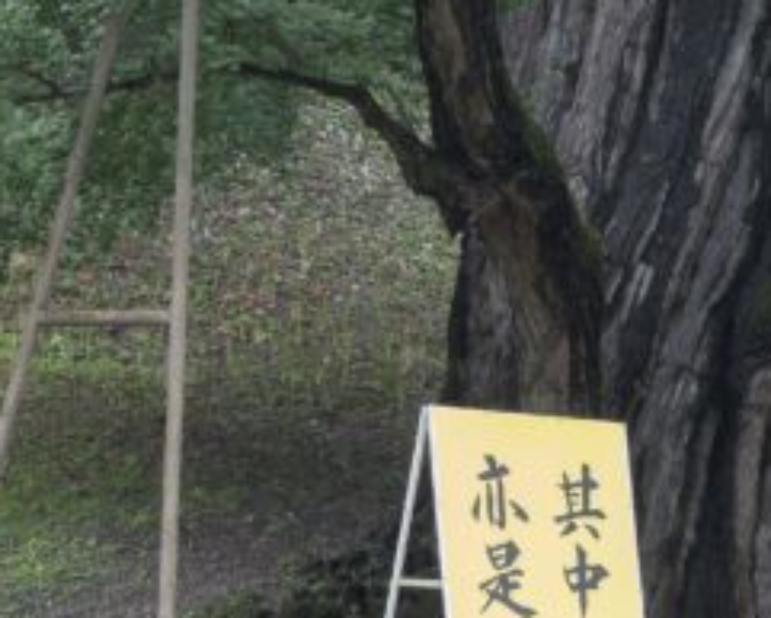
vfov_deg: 7.8
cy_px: 94
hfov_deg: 9.5
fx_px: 4543
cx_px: 995
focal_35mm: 199
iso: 320
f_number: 5.6
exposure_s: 1/60
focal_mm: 50
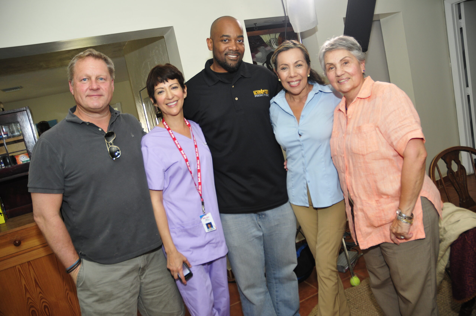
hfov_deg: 67.4
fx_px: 357
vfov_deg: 47.8
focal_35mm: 27
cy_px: 158
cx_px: 238
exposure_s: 1/60
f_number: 4
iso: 400
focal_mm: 18
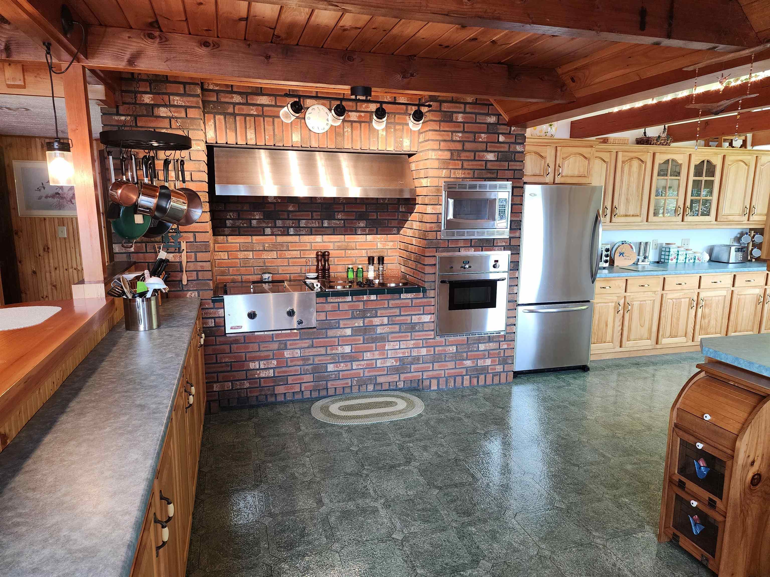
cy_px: 288
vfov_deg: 58.9
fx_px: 512
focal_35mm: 23
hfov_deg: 73.9
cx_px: 385
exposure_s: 1/120
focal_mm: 6.4
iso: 400
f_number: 1.8
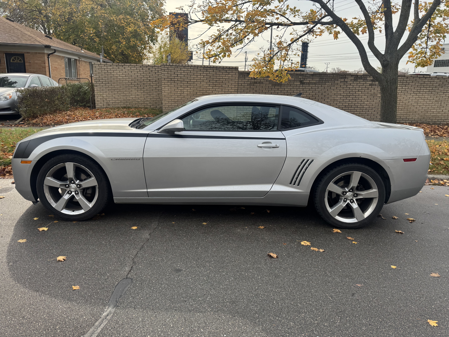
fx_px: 311
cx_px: 224
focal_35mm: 24
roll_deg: -2.1
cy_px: 168
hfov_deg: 71.6
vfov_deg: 56.8
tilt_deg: -12.5
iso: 80
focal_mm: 6.76
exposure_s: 1/1637
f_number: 1.78
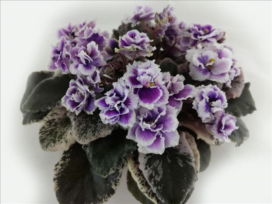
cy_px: 102
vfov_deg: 51.4
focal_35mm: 27
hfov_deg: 65.3
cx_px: 136
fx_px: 212
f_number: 2
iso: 100
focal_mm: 3.79
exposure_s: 1/33.3
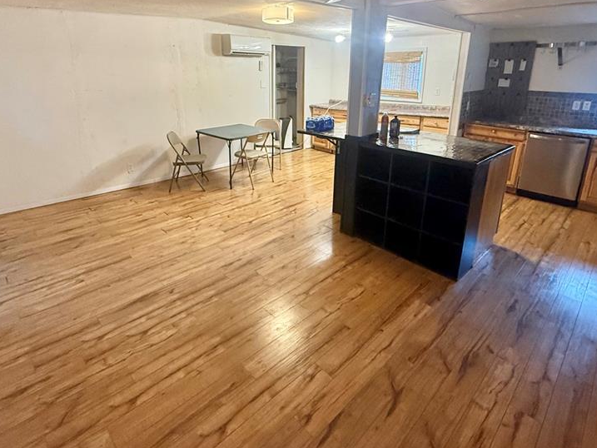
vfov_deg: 64.8
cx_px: 302
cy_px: 162
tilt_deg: -14.3
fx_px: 345
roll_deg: -0.8
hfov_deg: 81.7
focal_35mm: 20
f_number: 2.2
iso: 500
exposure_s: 1/60
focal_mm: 2.22
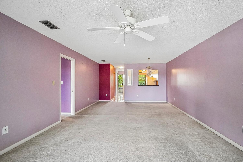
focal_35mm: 16
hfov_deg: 96.7
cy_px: 84
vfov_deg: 73.7
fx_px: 108
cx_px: 127
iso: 1250
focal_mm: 10
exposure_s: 1/30
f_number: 8
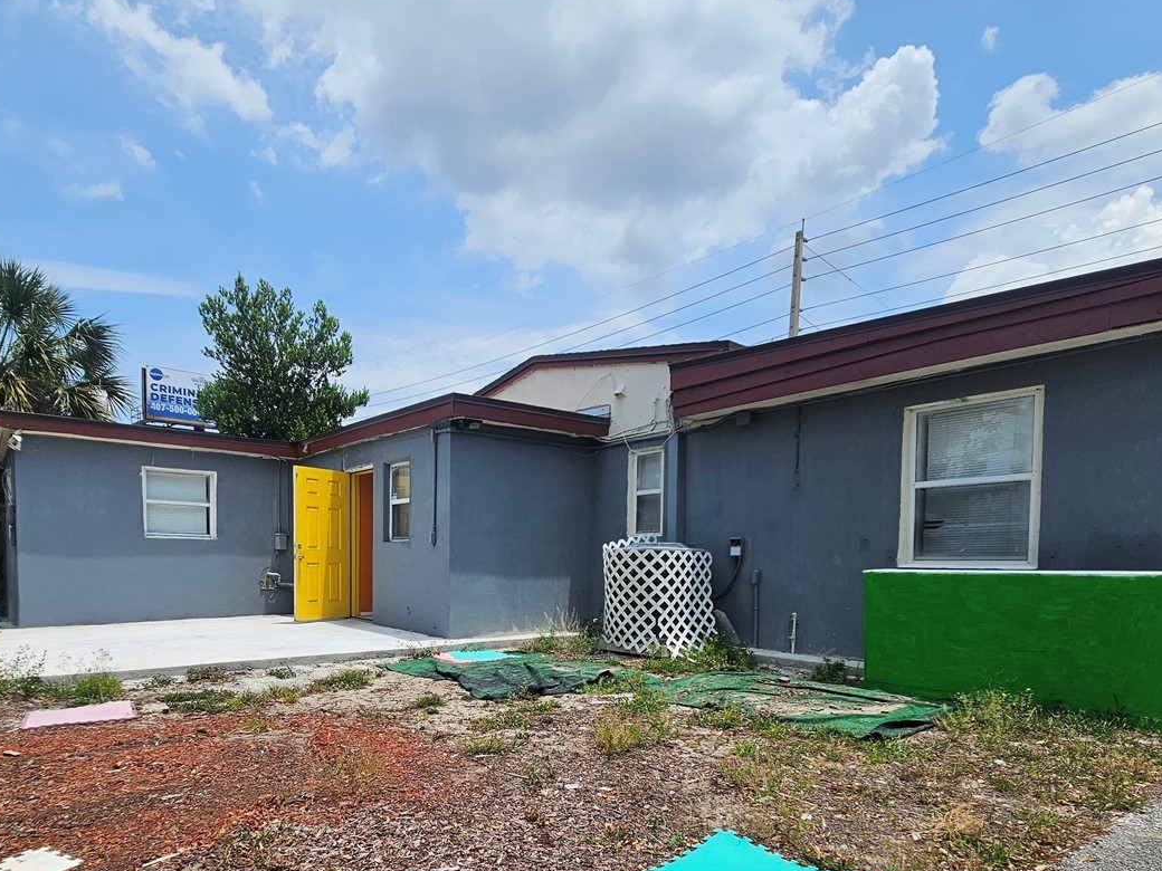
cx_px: 540
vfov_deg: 63.7
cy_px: 603
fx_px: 671
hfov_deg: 81.6
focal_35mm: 20
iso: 50
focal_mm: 2.2
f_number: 2.2
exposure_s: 1/3059
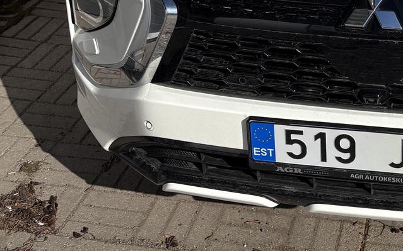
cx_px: 363
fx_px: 758
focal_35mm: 69
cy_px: -47
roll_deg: +0.5
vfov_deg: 18.0
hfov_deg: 28.6
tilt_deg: -21.2
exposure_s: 1/7813
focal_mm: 5.96
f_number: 1.6
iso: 50
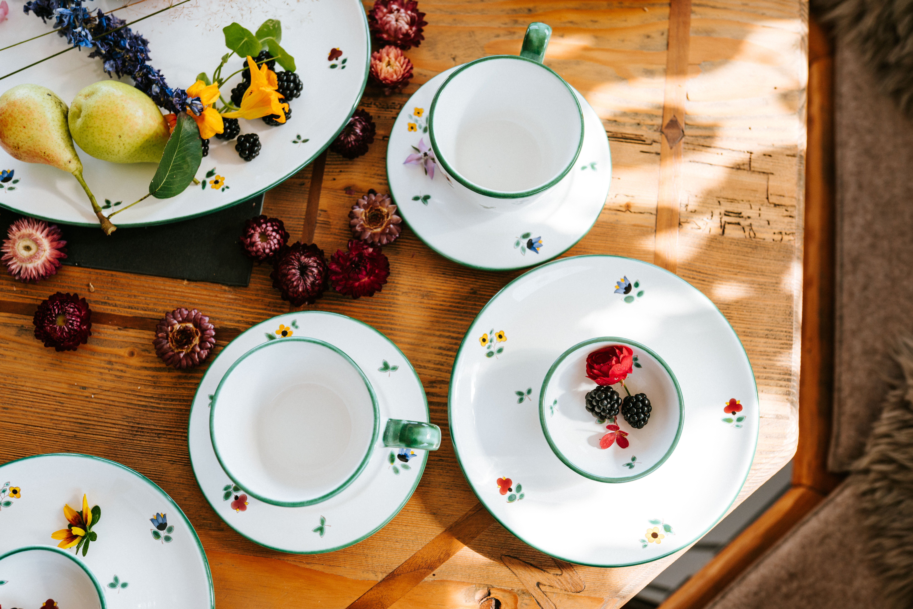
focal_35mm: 35
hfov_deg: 54.4
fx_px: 888
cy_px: 304
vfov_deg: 37.9
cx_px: 456
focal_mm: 35
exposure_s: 1/200
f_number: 4
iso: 250
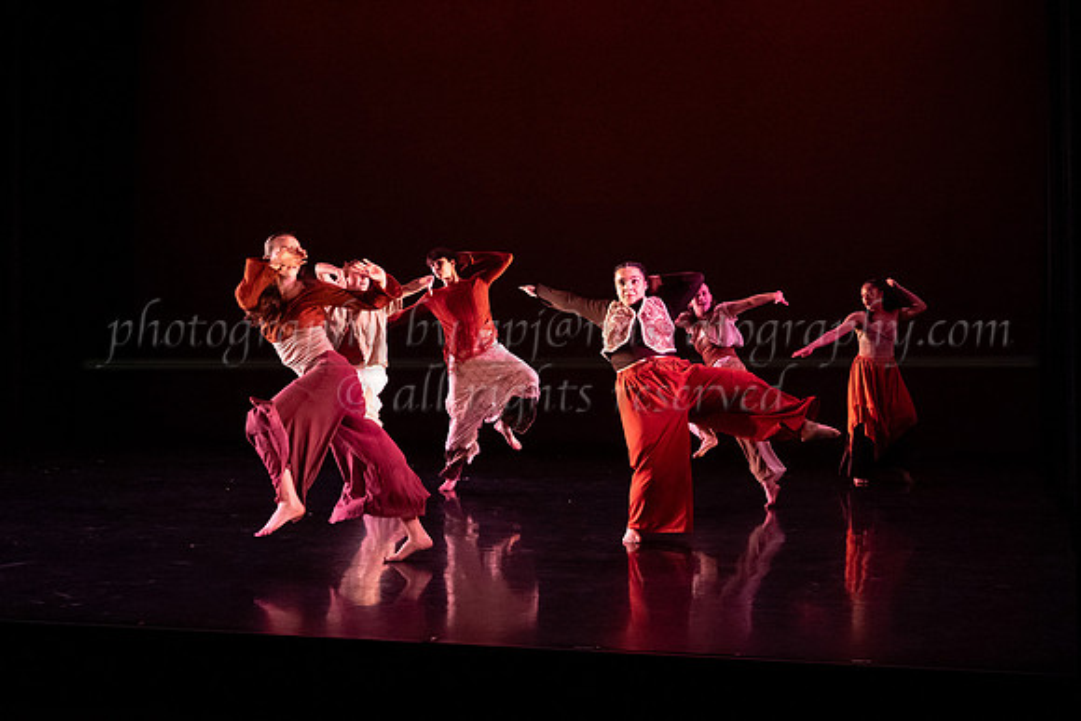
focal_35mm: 53
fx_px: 1593
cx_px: 669
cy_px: 363
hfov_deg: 37.3
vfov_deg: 25.5
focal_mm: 40
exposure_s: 1/400
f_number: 4
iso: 4000
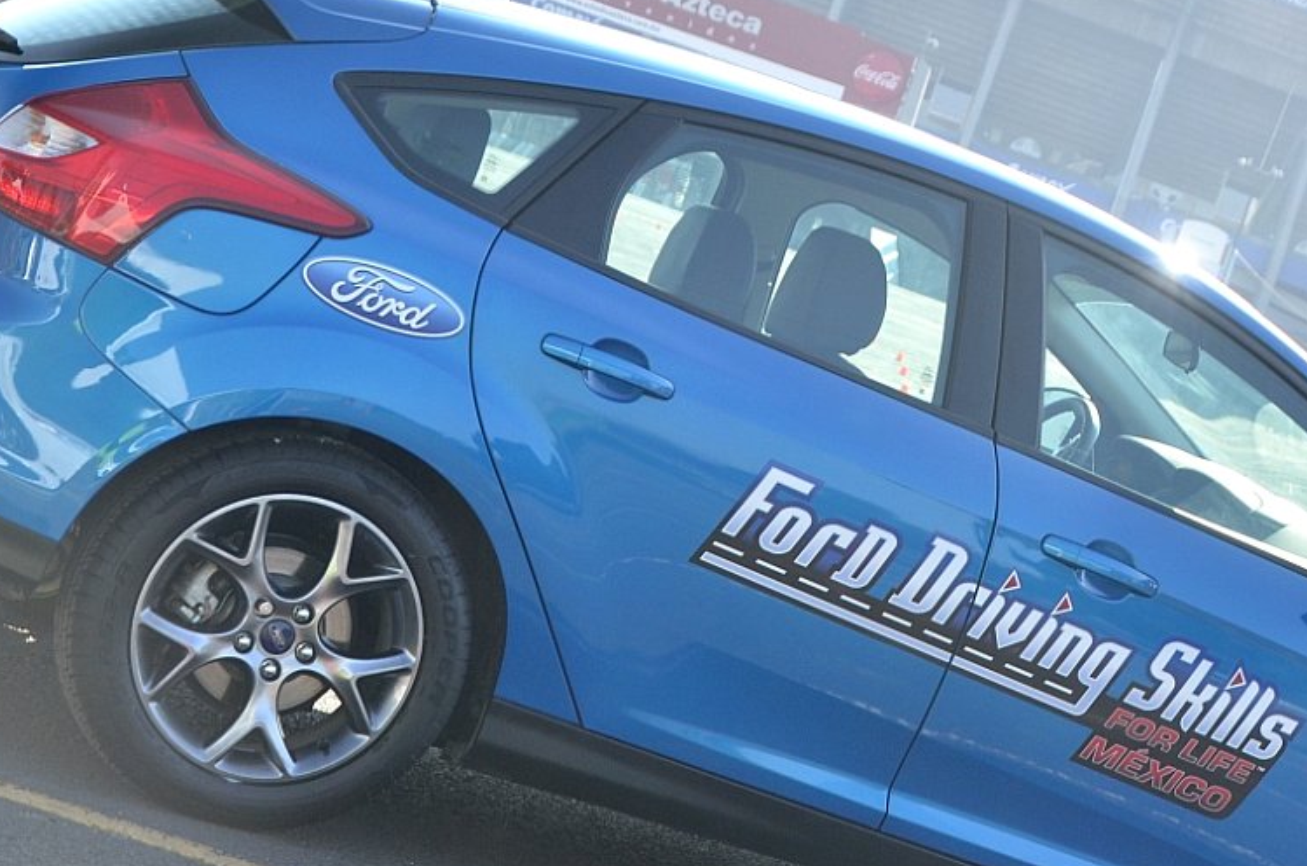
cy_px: 327
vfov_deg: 12.5
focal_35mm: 109
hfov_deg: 18.6
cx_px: 1037
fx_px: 3949
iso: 250
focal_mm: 34
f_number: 5.6
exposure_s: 1/200
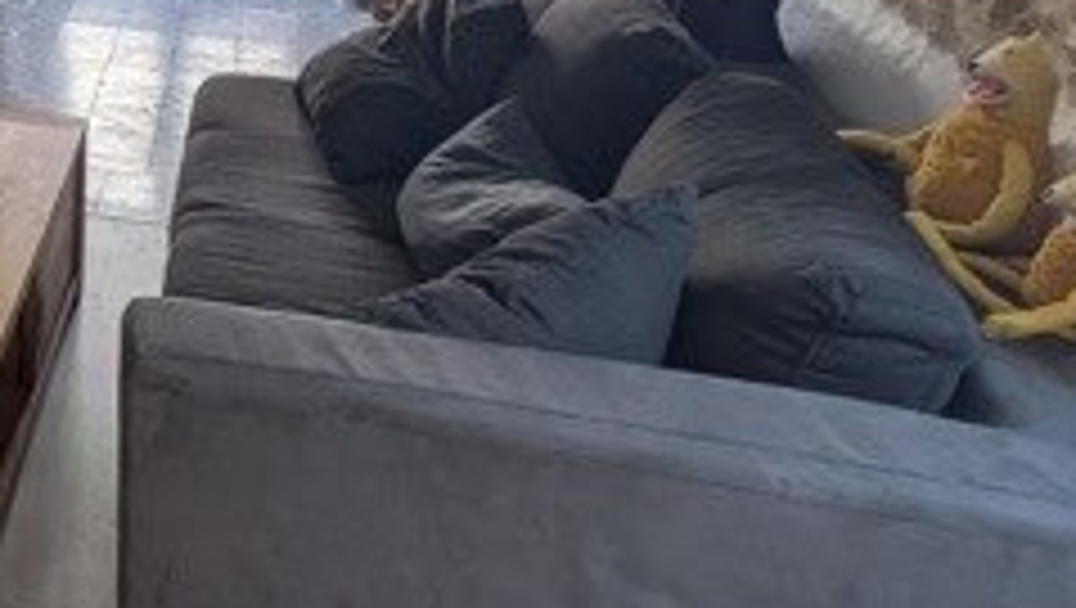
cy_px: -230
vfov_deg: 20.9
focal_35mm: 51
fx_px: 1457
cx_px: -311
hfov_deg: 31.6
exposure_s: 1/50
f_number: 2.2
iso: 81
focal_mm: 1.85
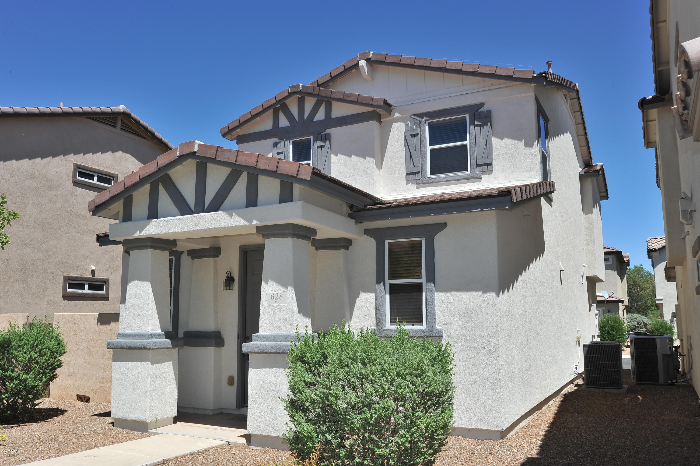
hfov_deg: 62.0
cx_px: 350
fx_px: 583
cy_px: 233
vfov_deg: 43.6
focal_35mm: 30
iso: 320
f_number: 14
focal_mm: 30
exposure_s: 1/320
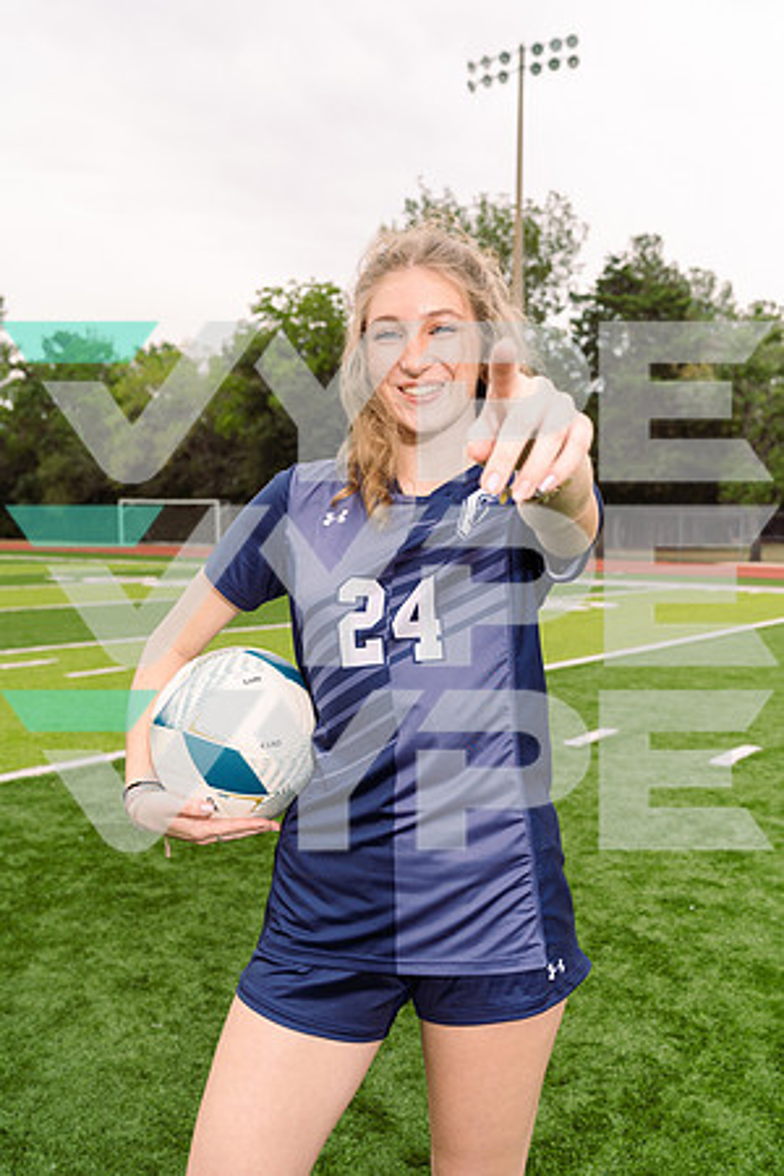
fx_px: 1143
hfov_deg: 37.9
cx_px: 392
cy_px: 588
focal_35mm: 35
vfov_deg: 54.4
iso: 100
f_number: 5
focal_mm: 35
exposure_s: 1/250
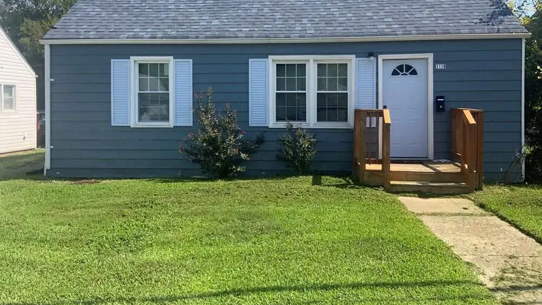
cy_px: 113
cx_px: 271
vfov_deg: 36.5
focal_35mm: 32
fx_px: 460
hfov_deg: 61.0
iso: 16
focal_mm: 3
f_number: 1.8
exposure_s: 1/1221
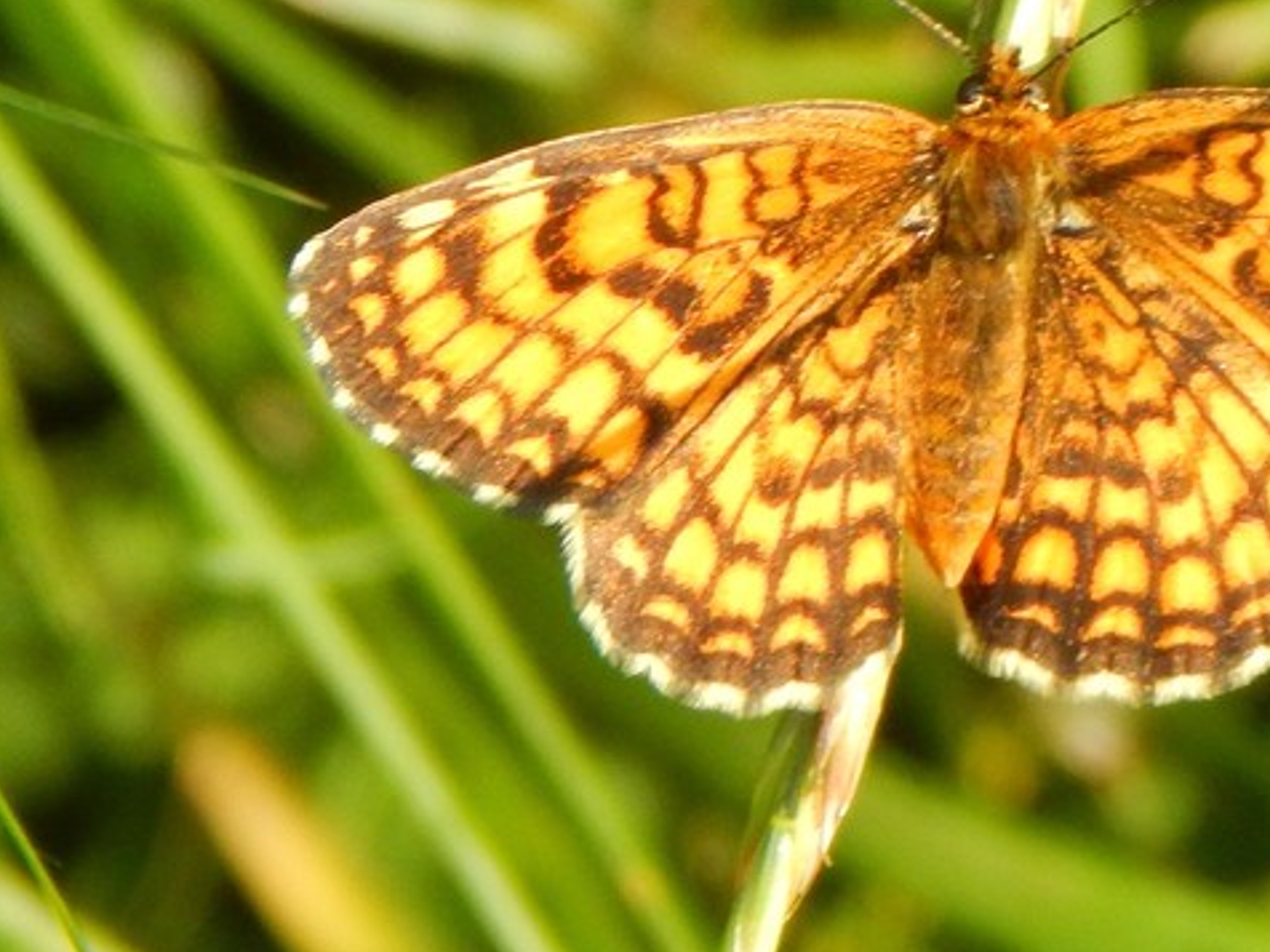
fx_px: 20692
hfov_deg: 3.5
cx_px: 951
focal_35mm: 564
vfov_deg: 2.6
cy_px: 325
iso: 220
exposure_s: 1/250
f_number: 5.7
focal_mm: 56.5
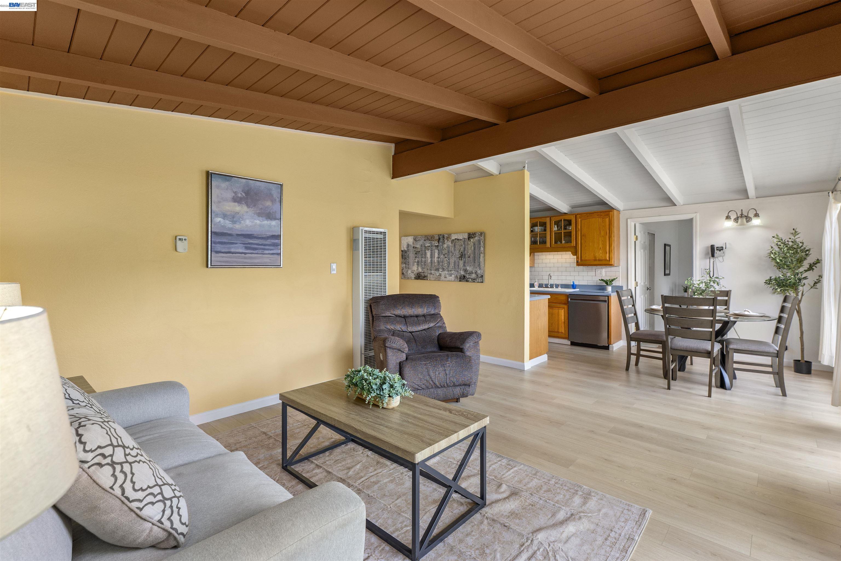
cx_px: 420
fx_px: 378
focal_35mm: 16
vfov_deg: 73.1
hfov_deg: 96.0
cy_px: 280
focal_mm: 16.2
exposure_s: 1/40
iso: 640
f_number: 5.6
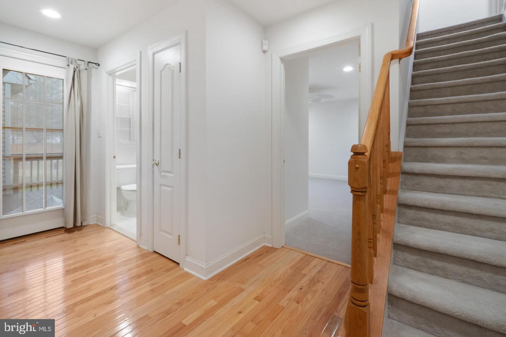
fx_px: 211
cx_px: 253
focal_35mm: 15
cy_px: 168
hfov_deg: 100.4
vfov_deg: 77.3
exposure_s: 1/3
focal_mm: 10
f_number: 9
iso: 640
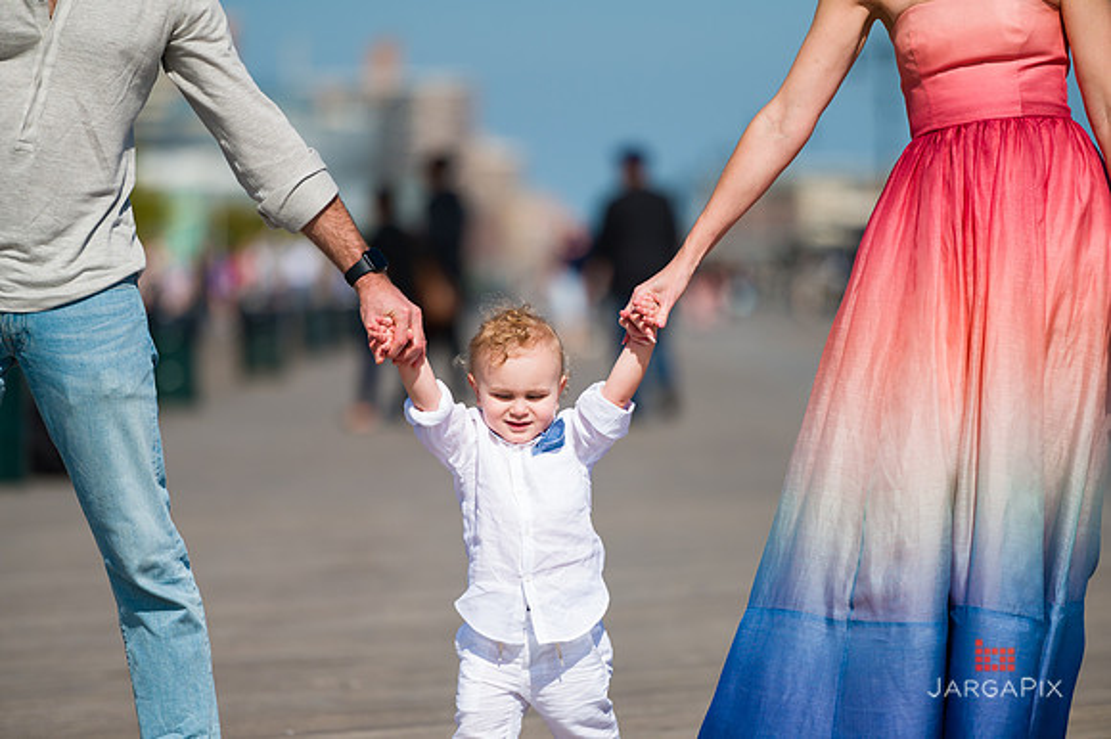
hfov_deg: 10.3
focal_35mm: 200
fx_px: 6168
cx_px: 556
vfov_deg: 6.9
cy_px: 370
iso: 200
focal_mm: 200
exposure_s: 1/6400
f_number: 3.2
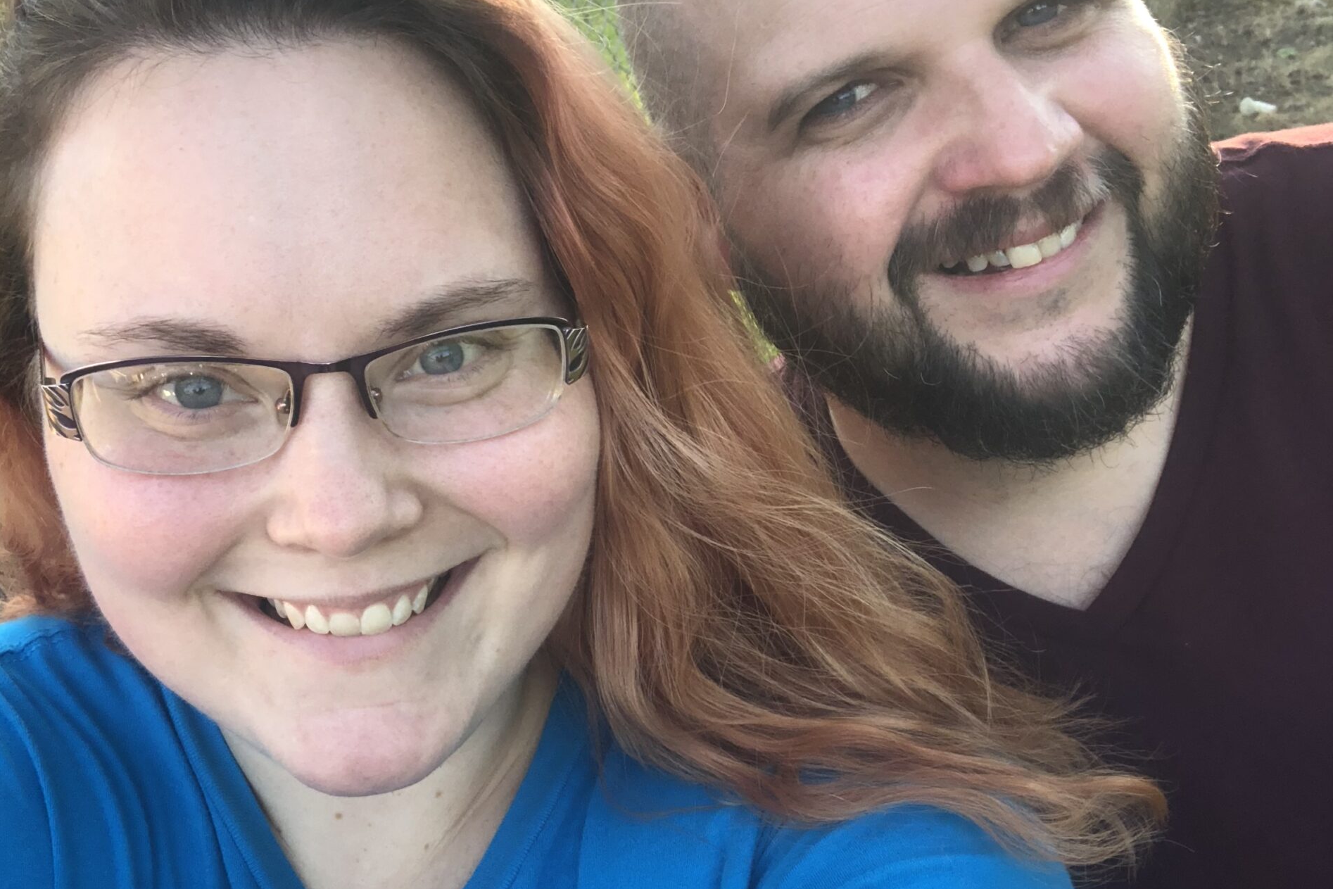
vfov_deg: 29.7
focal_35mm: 45
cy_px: 561
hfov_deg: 43.6
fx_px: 1666
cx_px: 664
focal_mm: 2.87
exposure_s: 1/120
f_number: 2.2
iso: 50
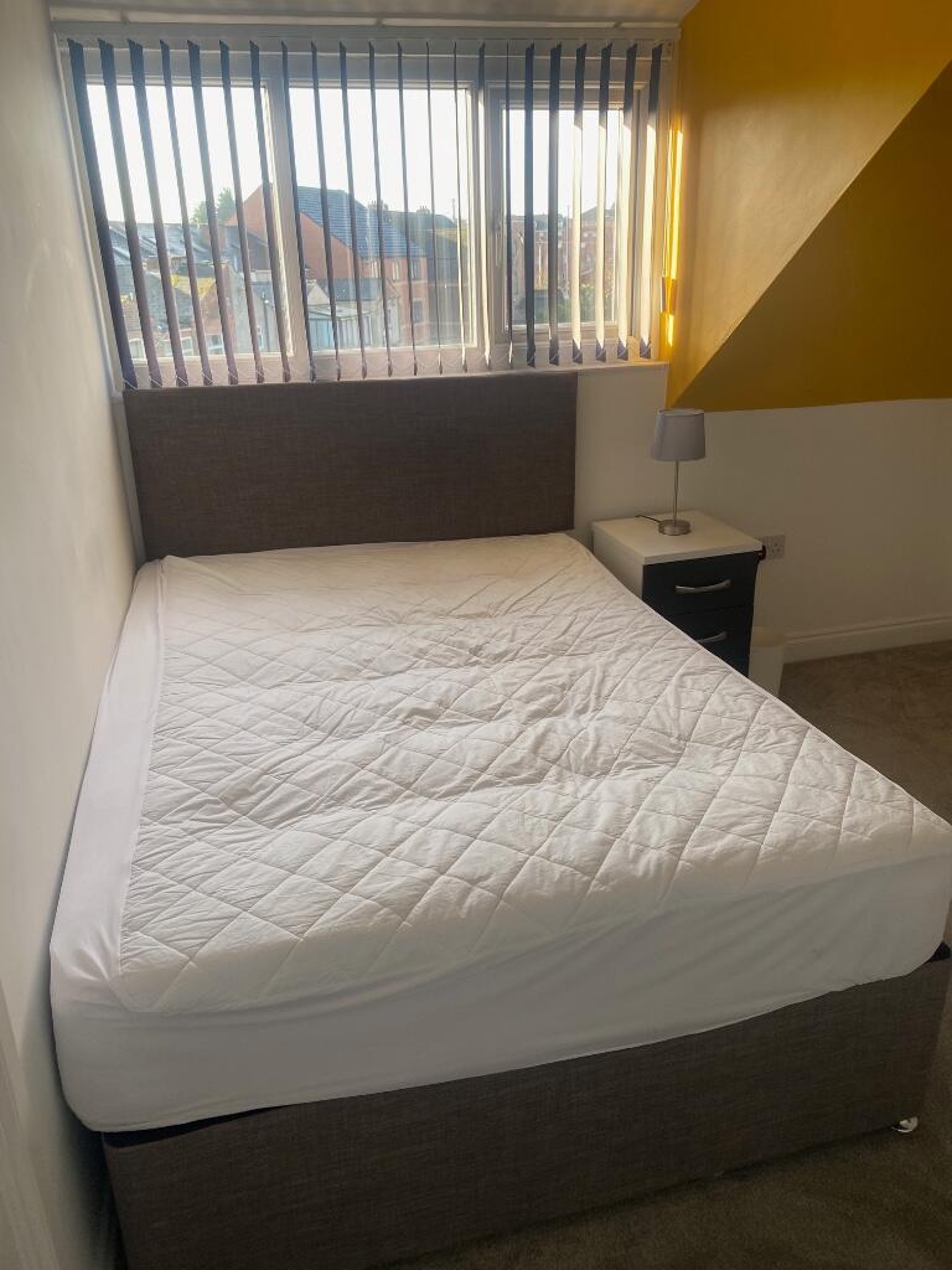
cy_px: 635
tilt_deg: -20.8
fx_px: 953
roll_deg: +1.8
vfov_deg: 67.3
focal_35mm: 26
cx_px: 476
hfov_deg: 53.1
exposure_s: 1/121
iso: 40
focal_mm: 4.25
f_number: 1.8
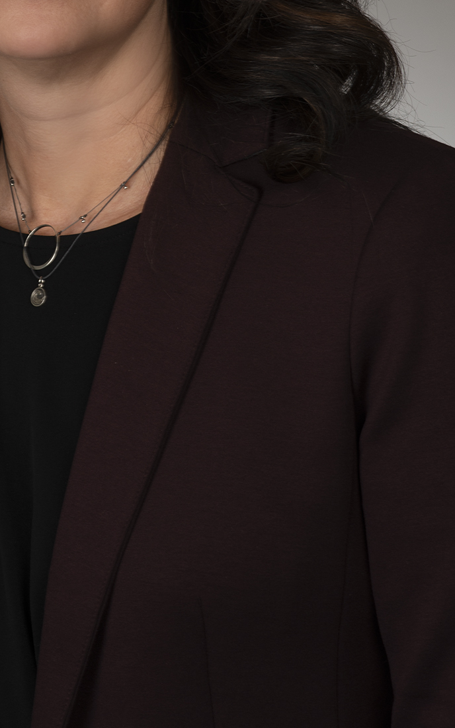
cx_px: 106
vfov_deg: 11.1
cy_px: 188
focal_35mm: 189
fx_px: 3748
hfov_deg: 6.9
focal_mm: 85
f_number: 5.6
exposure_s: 1/125
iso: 50
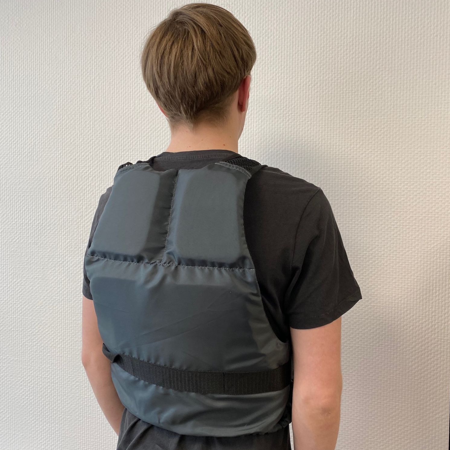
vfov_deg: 52.5
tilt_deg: -2.1
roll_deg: -0.9
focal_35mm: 31
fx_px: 456
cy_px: 225
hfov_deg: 52.5
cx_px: 205
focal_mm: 4.25
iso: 64
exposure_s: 1/100
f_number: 1.8
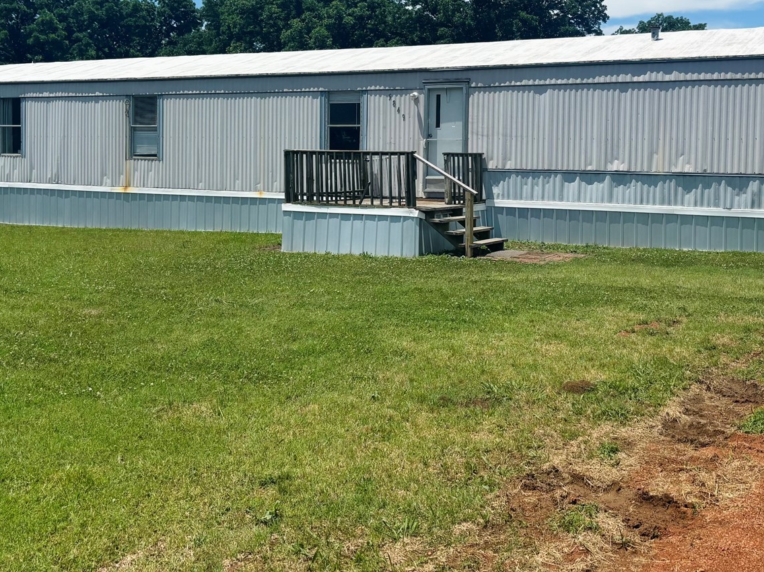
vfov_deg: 32.4
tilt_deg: -2.3
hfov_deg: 42.8
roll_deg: -0.8
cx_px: 440
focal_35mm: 44
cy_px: 162
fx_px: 971
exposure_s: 1/5076
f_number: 1.6
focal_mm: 5.96
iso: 50
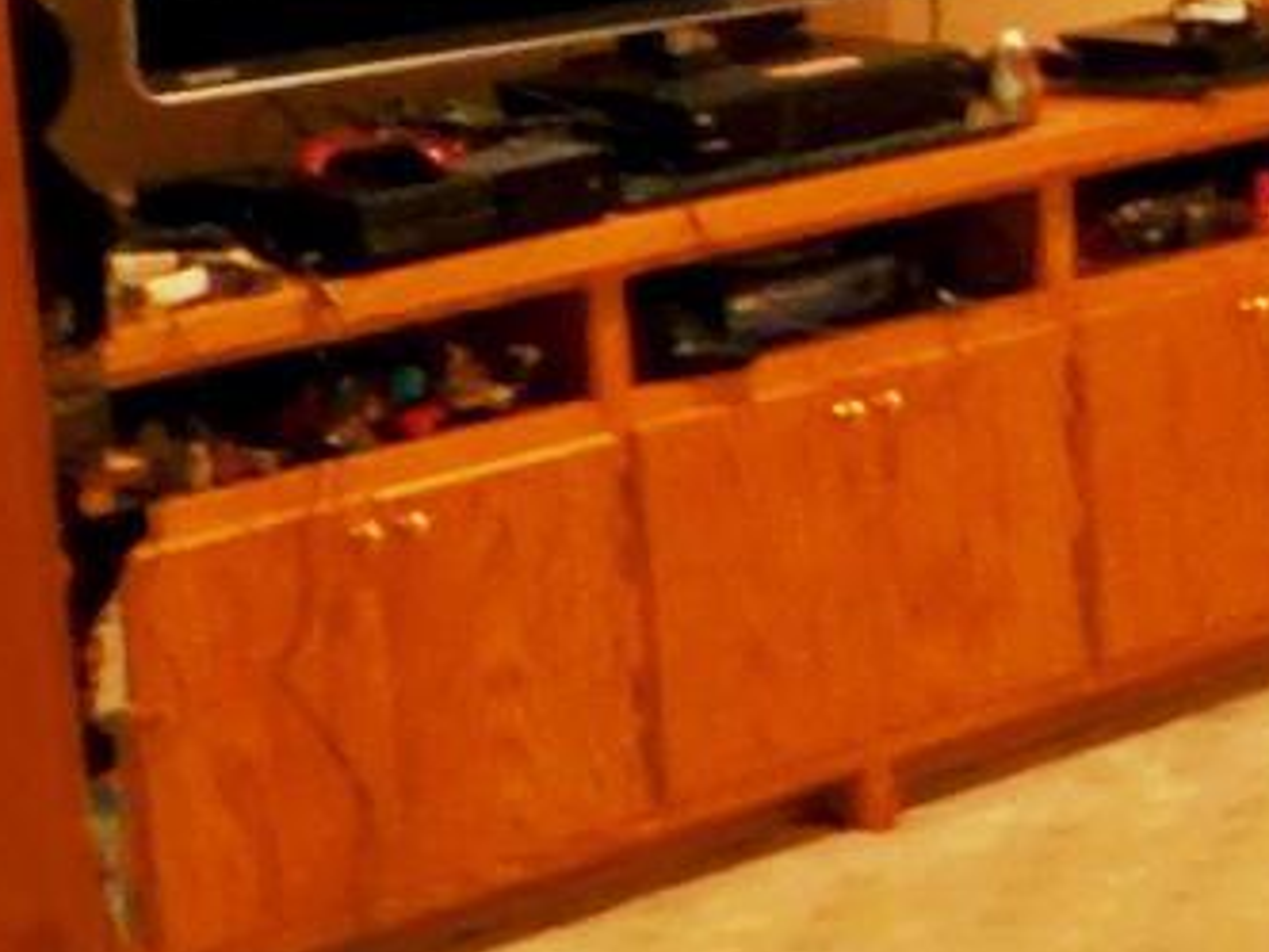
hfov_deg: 12.4
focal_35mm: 142
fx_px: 5206
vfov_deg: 10.4
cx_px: 2484
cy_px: 126
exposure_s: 1/10
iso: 400
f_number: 3
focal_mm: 4
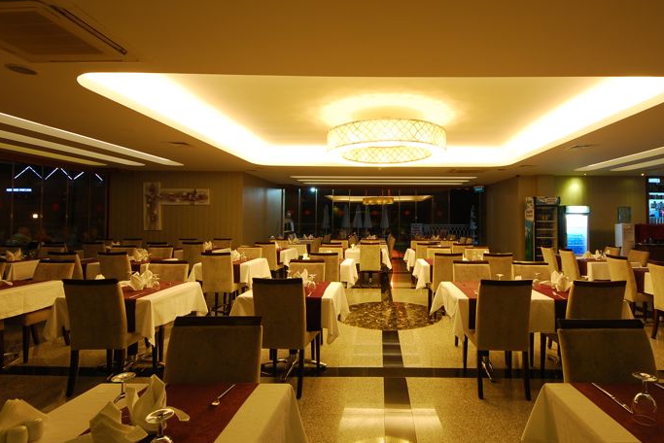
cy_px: 209
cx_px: 377
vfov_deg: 67.4
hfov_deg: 89.4
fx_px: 332
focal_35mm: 18
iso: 100
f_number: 8
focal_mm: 8
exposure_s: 1/1.5
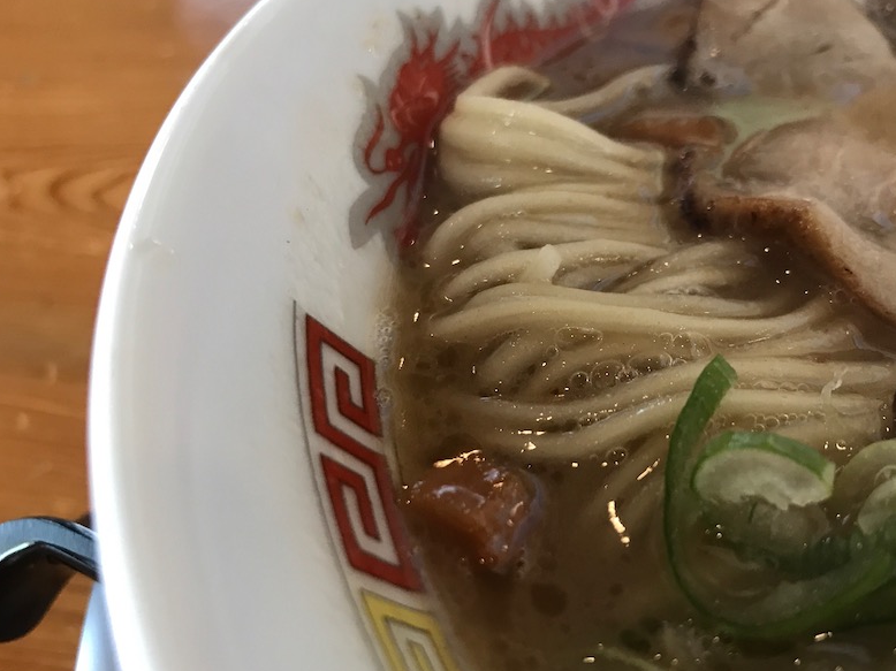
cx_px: 572
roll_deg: -0.9
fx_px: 932
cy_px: 360
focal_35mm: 36
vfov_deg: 39.6
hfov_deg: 50.7
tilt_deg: -43.7
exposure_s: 1/15
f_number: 1.8
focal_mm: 3.99
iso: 40
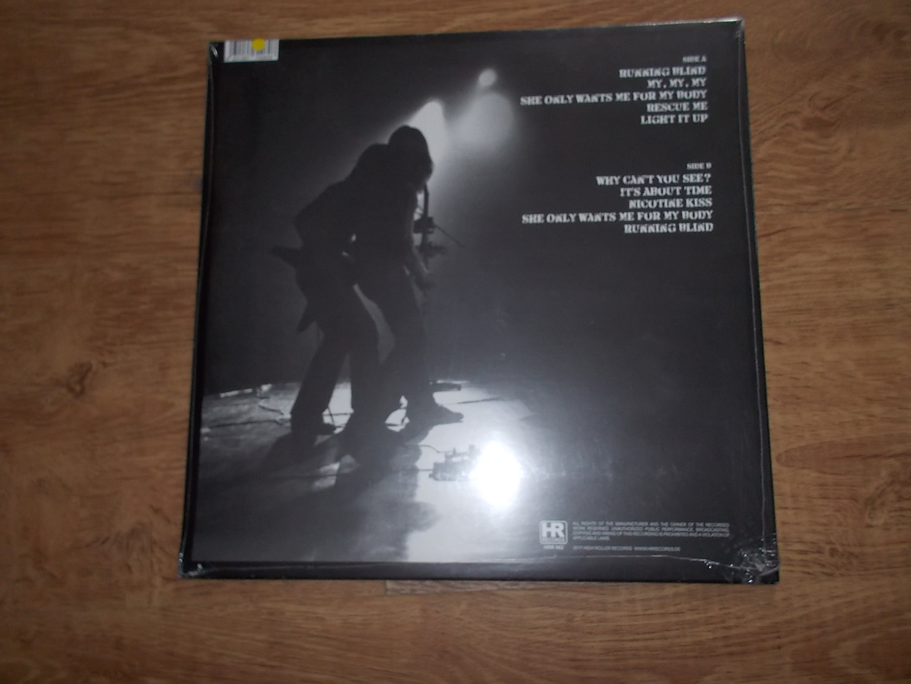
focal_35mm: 29
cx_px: 456
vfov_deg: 48.2
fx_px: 763
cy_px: 342
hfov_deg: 61.7
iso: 200
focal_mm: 4.1
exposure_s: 1/30
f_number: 3.3
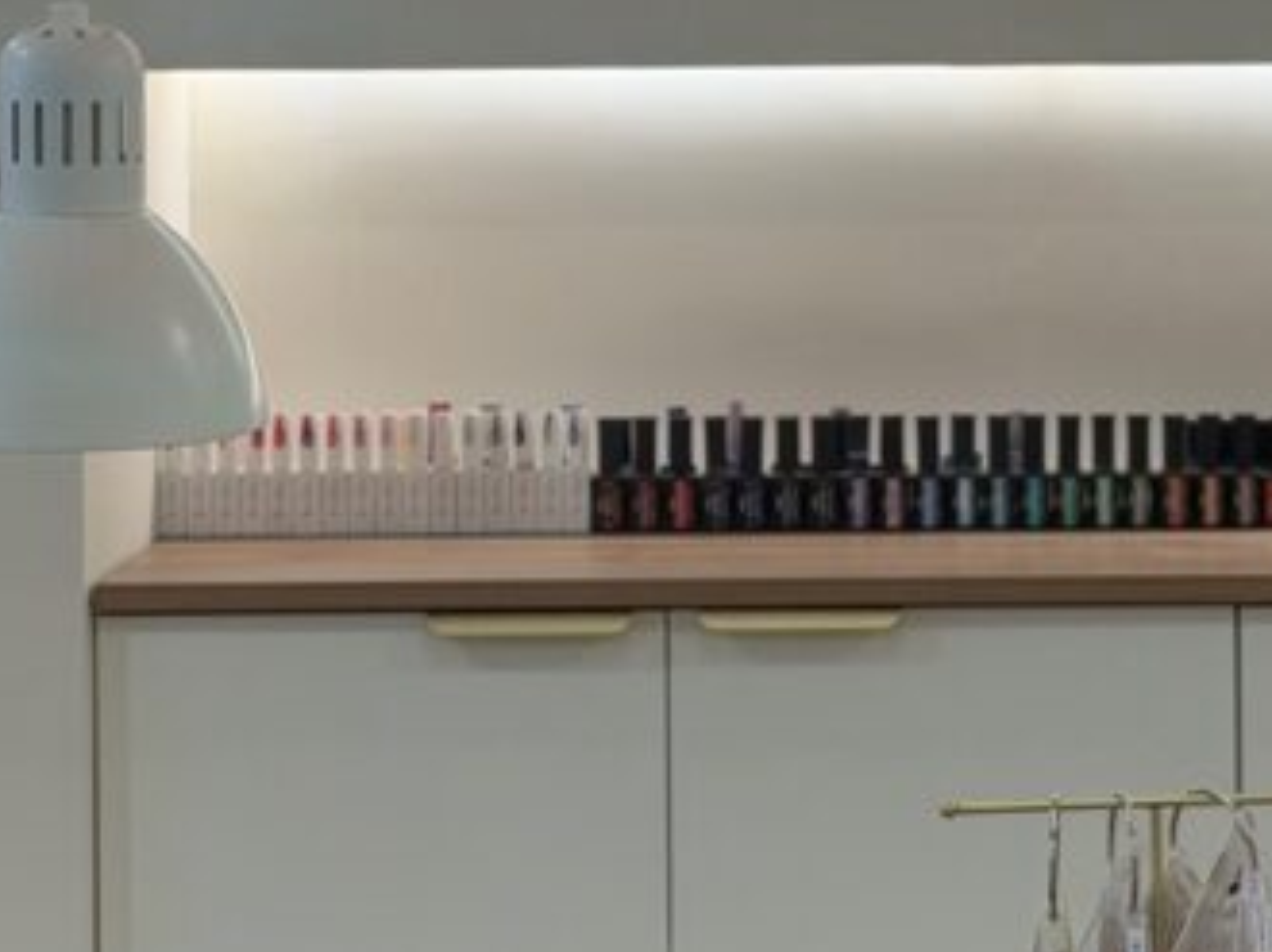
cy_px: 81
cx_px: 1075
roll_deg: +0.5
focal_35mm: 149
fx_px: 5471
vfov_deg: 9.9
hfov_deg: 13.2
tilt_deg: -2.2
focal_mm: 6.76
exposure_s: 1/121
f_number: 1.78
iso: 50
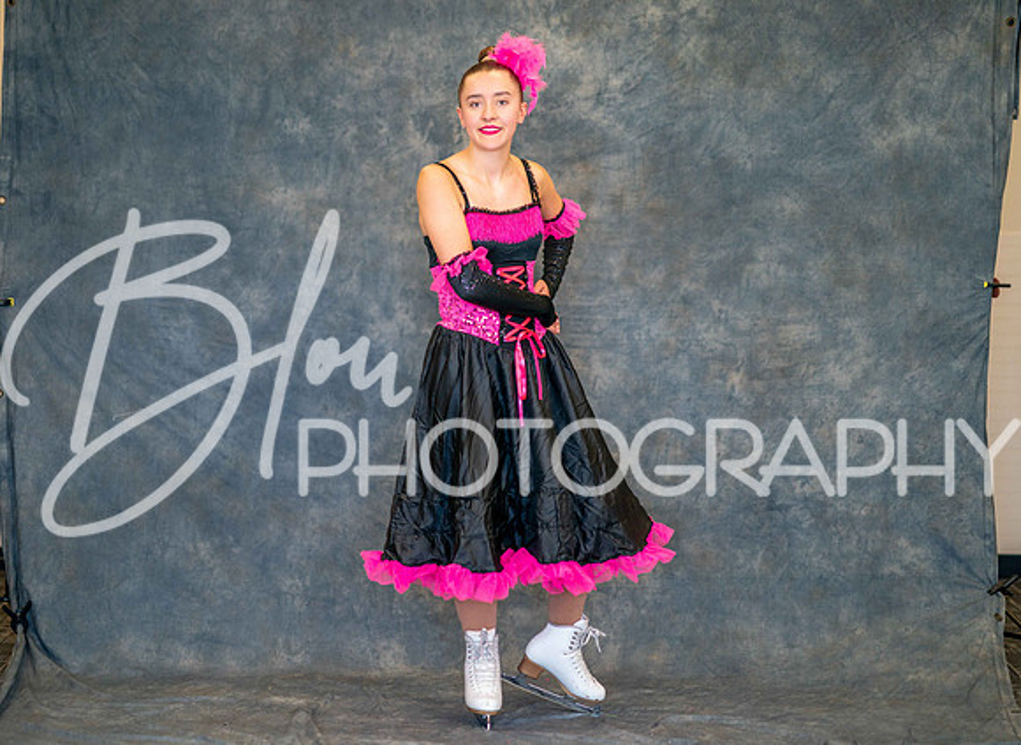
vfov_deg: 15.4
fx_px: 2746
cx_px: 440
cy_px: 357
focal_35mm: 94
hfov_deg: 21.1
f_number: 1.4
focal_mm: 85
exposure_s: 1/250
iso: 500
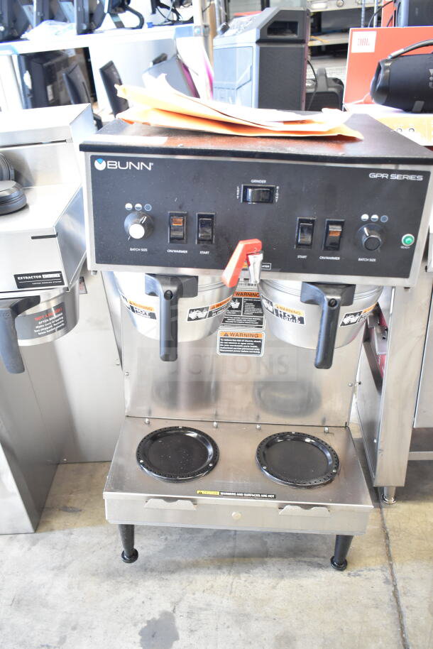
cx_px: 216
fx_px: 568
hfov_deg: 41.7
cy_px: 324
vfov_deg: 59.5
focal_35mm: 32
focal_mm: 21
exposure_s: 1/30
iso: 2000
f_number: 3.8
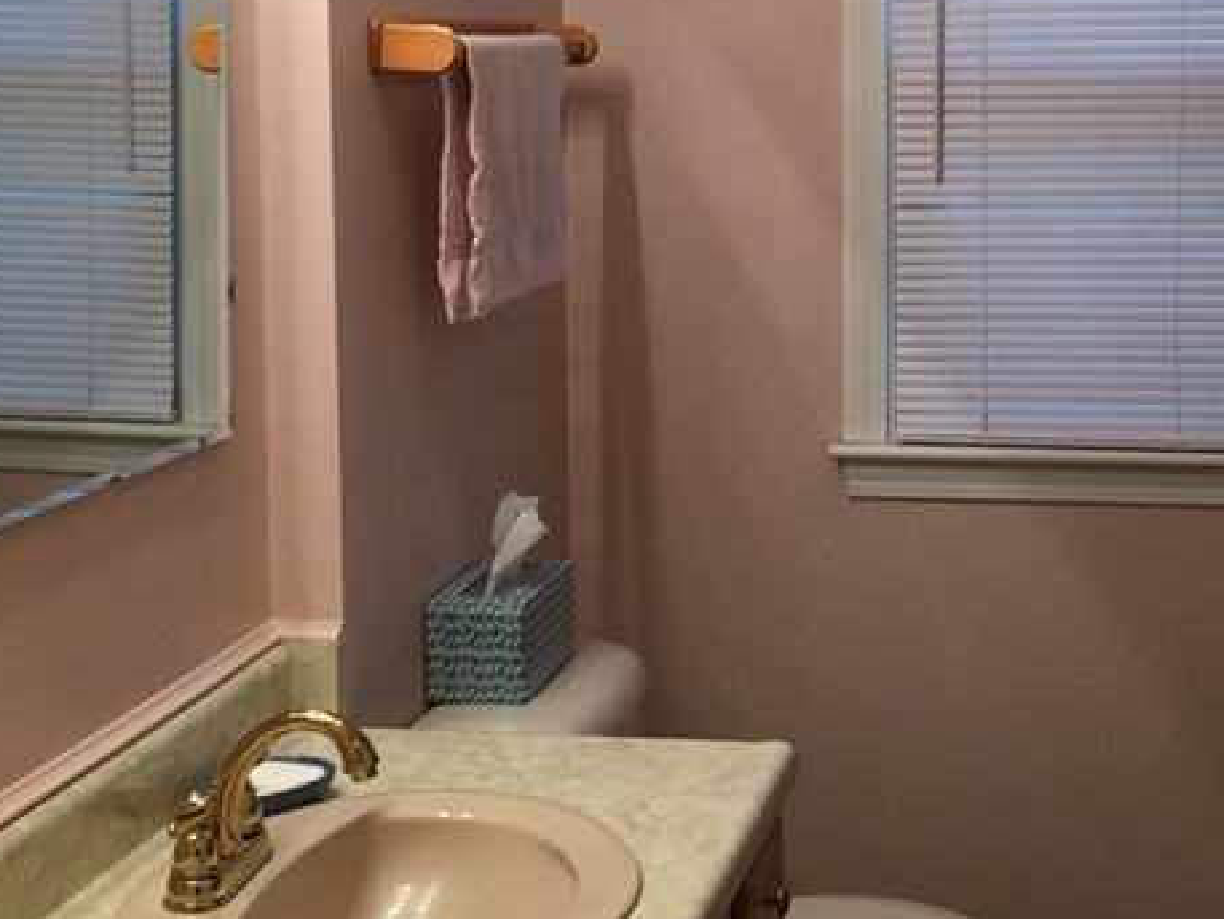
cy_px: 217
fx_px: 2299
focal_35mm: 65
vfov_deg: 22.4
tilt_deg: -5.2
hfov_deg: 29.5
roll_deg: +0.3
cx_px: 881
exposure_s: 1/40
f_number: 2.2
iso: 32
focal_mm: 4.15
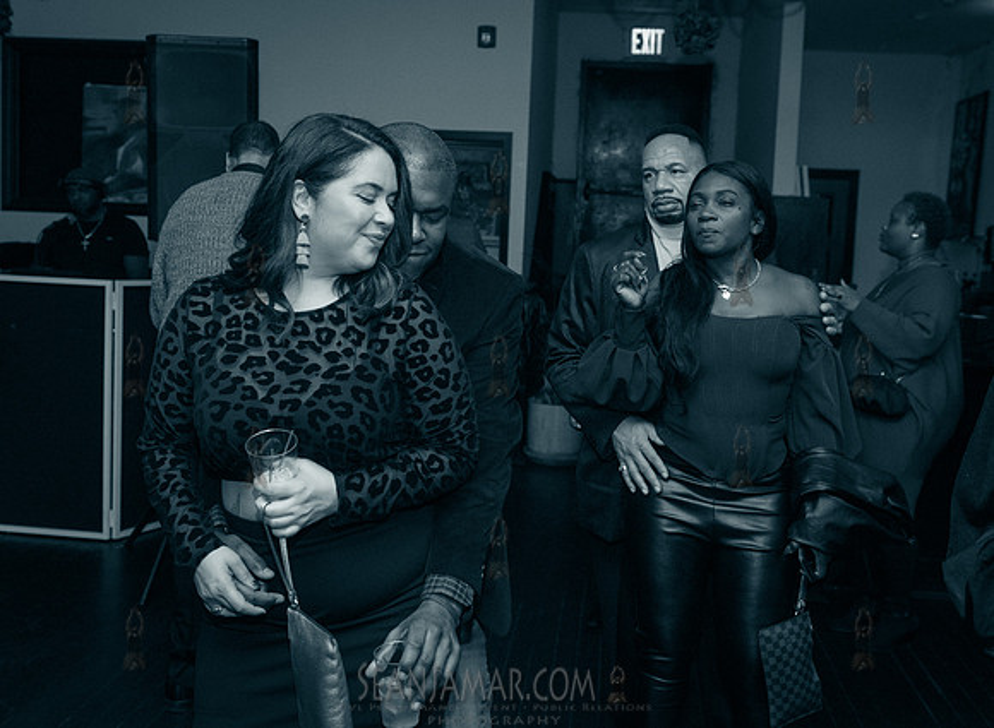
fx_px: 1134
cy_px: 339
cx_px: 509
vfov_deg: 35.6
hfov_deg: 47.3
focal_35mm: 40
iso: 2000
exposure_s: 1/125
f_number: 4.5
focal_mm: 35
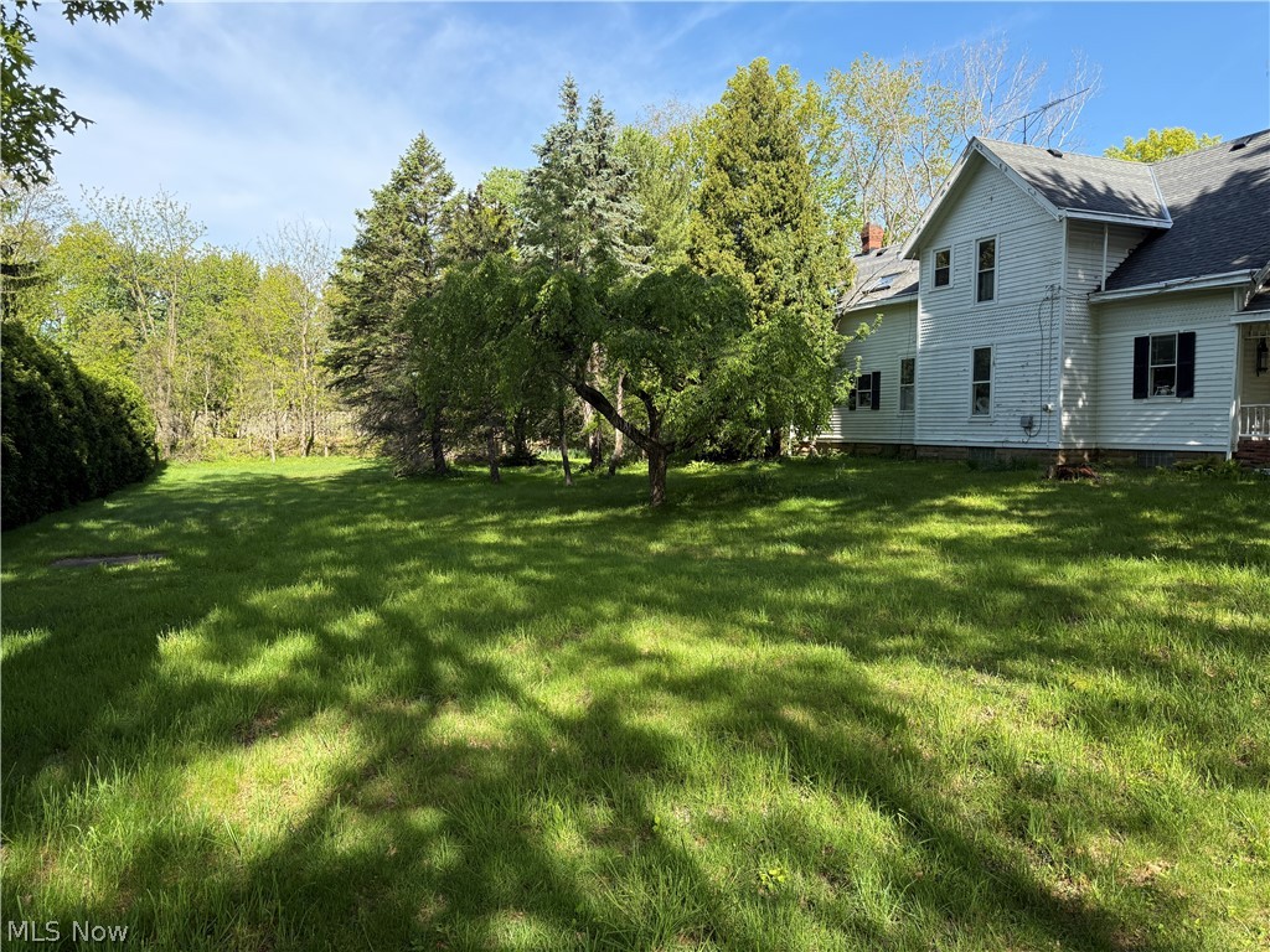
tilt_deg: -2.6
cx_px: 635
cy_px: 476
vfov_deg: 56.8
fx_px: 881
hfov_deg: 71.6
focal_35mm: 24
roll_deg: +0.2
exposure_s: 1/1949
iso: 100
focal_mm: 6.76
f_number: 1.78
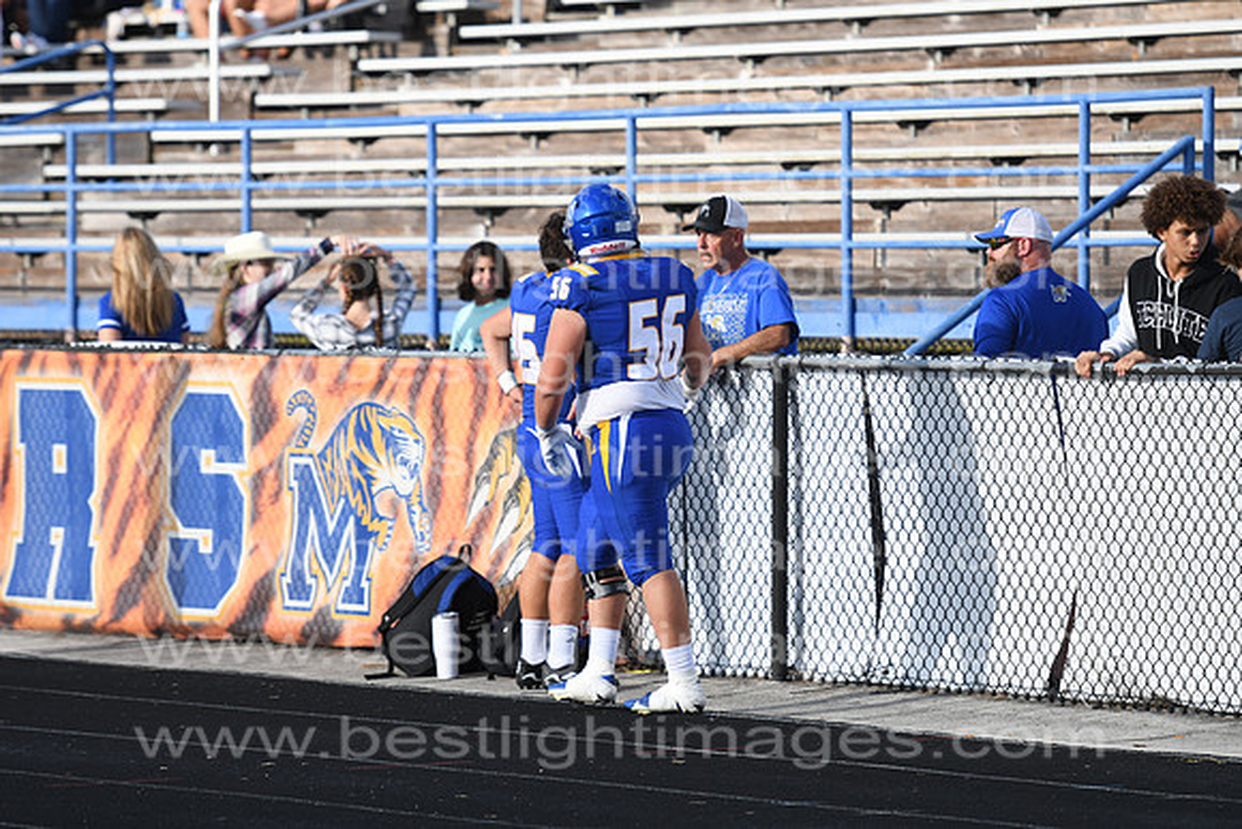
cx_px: 621
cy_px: 414
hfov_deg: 8.1
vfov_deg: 5.4
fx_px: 8799
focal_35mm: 255
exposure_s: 1/2000
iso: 200
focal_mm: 170
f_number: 4
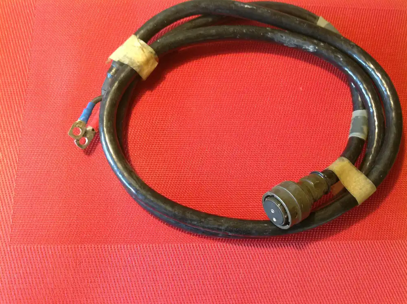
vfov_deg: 40.6
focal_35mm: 35
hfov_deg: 52.7
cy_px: 152
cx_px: 204
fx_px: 411
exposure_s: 1/15
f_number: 2.4
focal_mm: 4.28
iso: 250
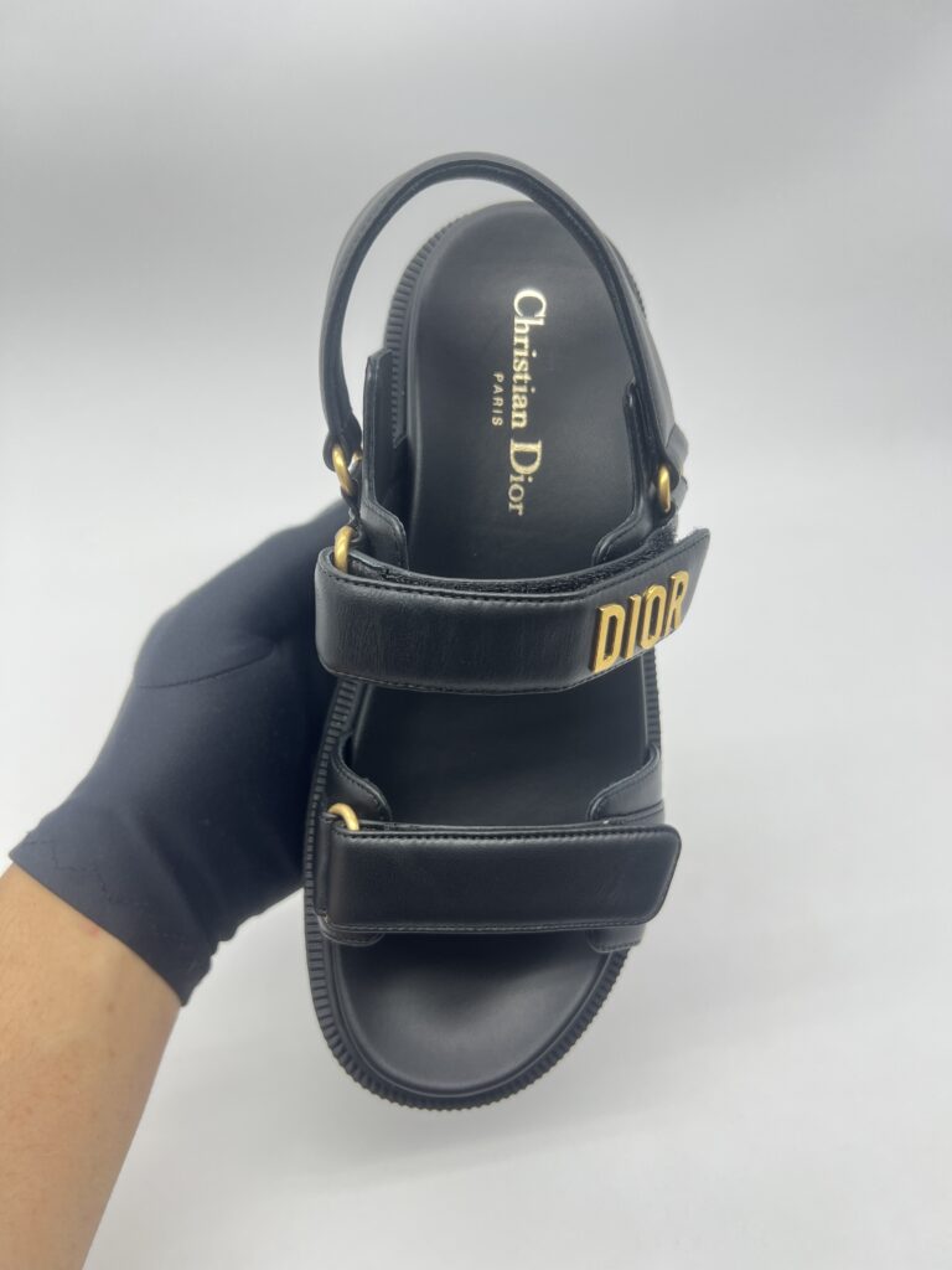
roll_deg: -1.9
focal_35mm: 26
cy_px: 635
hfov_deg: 53.1
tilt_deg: -39.2
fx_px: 953
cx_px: 476
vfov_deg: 67.3
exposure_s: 1/100
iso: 64
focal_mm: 5.7
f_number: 1.5
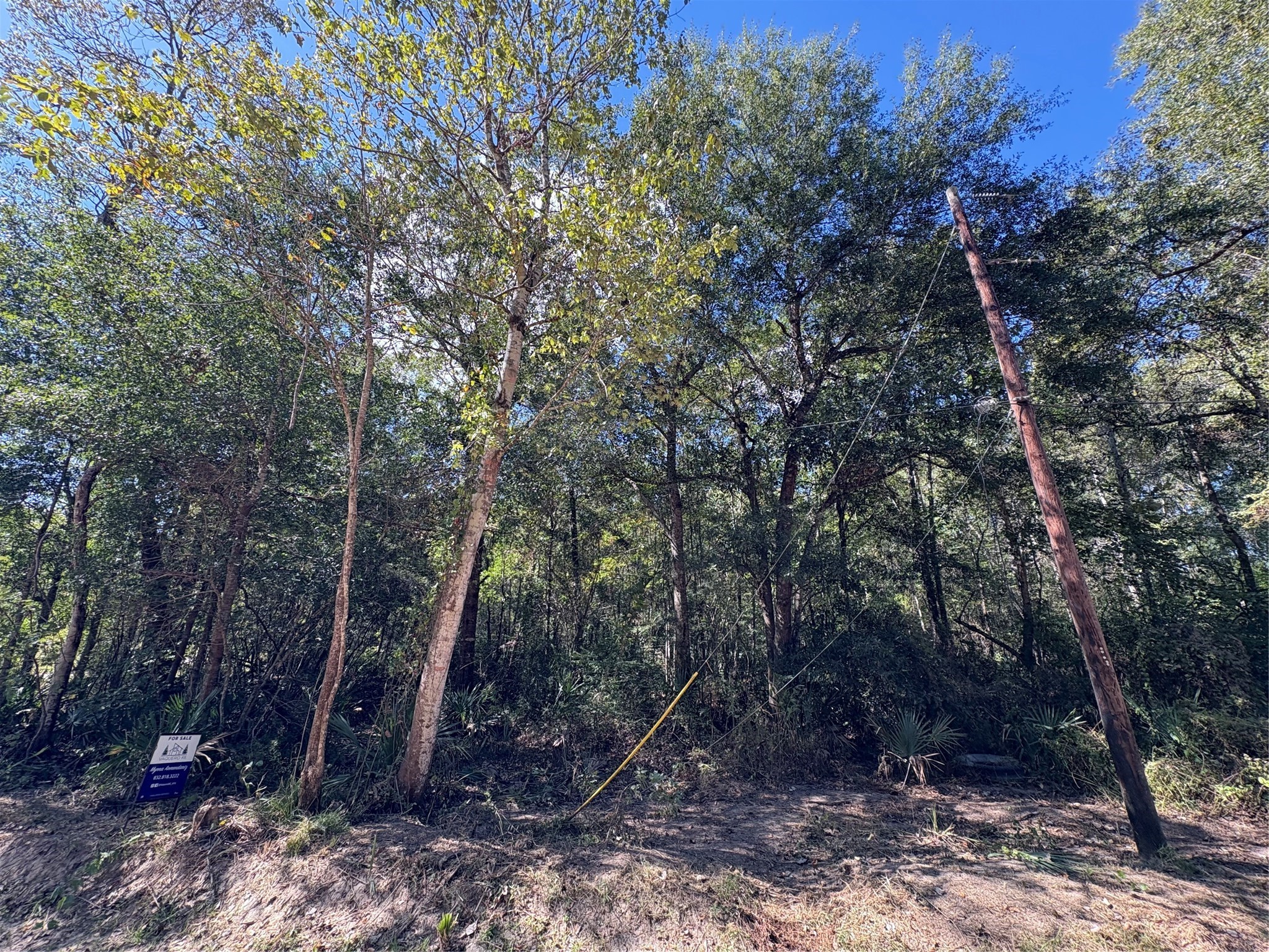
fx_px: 513
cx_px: 634
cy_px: 476
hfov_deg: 102.1
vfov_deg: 85.7
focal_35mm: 14
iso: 64
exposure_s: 1/174
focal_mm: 2.22
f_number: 2.2
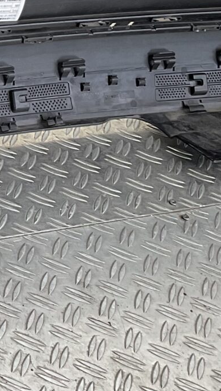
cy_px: 67
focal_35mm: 118
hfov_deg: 9.6
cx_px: -222
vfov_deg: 18.0
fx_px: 1228
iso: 20
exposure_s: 1/100
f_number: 1.8
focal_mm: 3
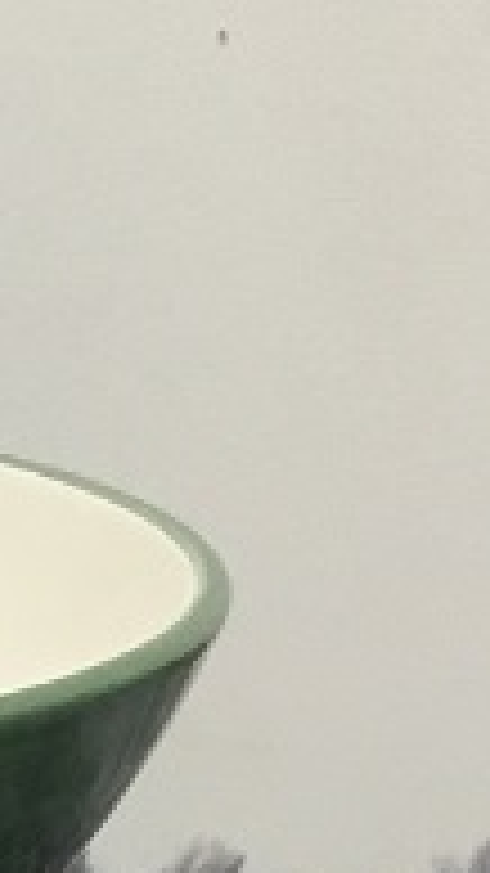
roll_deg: -1.6
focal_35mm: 209
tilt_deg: -9.2
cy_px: 729
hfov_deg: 5.6
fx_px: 4832
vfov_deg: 10.3
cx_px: -755
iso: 100
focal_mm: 3.3
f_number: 2.4
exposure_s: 1/33
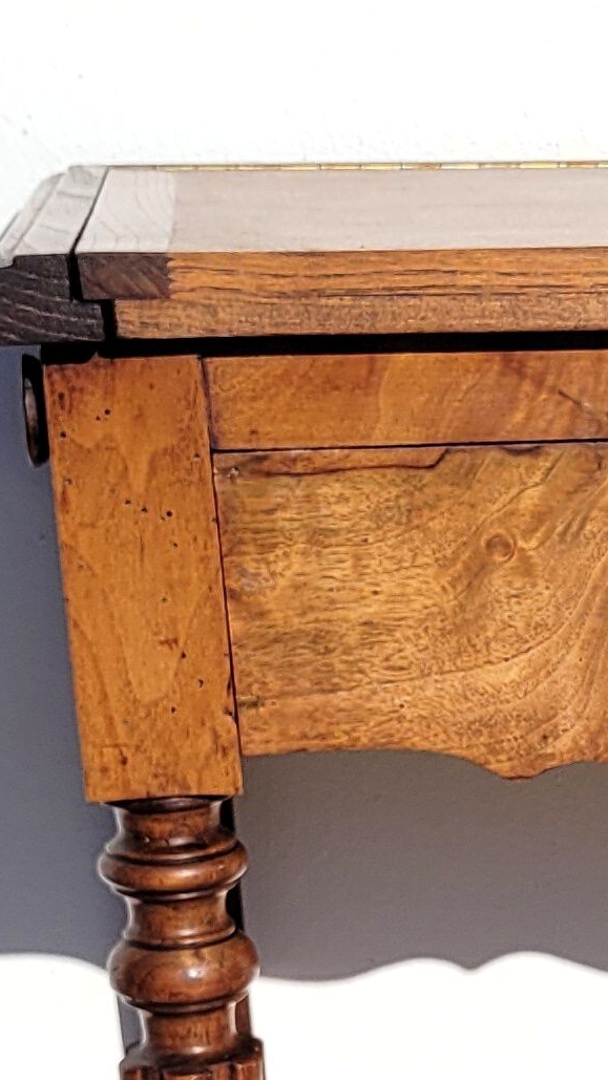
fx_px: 3181
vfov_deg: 18.9
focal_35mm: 111
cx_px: 1156
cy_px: 978
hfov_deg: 10.2
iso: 40
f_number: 1.8
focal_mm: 5.4
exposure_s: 1/5938
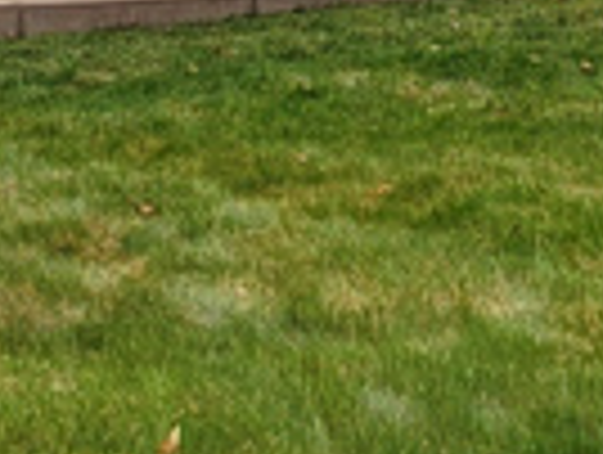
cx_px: 90
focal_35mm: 198
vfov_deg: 7.3
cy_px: -315
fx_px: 3455
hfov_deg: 9.9
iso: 40
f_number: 1.8
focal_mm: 5.4
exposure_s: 1/3333
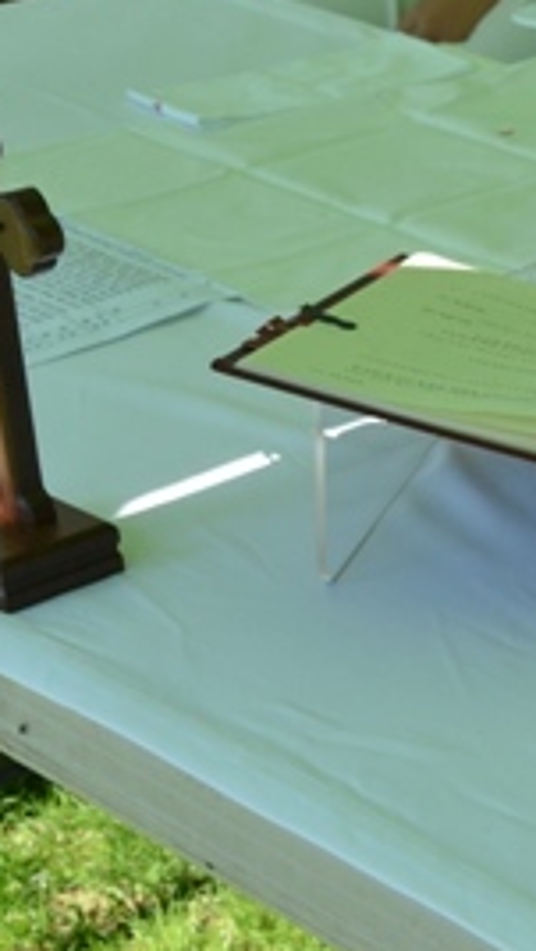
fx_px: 2934
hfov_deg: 9.9
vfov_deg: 18.4
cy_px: 603
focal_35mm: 116
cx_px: 944
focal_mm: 31
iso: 200
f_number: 7.1
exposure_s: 1/200
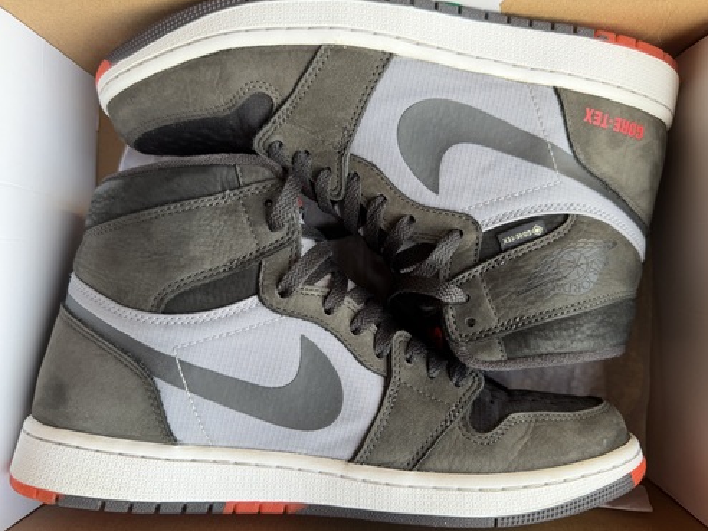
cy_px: 271
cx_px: 367
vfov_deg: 54.9
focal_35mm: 25
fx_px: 511
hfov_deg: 69.4
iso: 80
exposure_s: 1/180
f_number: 1.78
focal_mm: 6.76
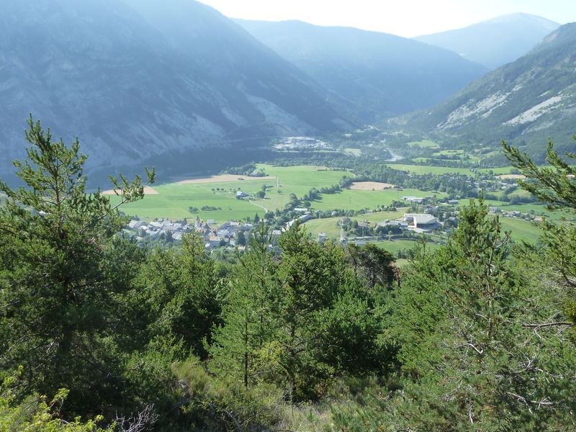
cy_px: 216
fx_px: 732
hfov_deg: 42.9
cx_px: 288
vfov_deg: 32.9
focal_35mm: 44
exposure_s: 1/250
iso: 125
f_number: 4
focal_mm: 7.3
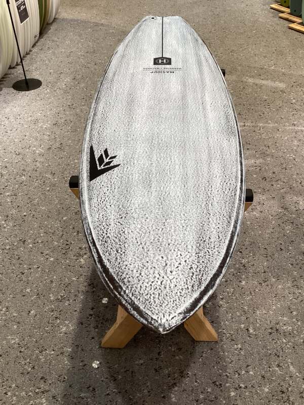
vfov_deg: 58.4
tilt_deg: -42.9
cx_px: 152
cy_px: 202
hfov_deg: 45.4
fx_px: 363
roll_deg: -0.6
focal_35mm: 31
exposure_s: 1/60
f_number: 2.4
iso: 100
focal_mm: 3.3
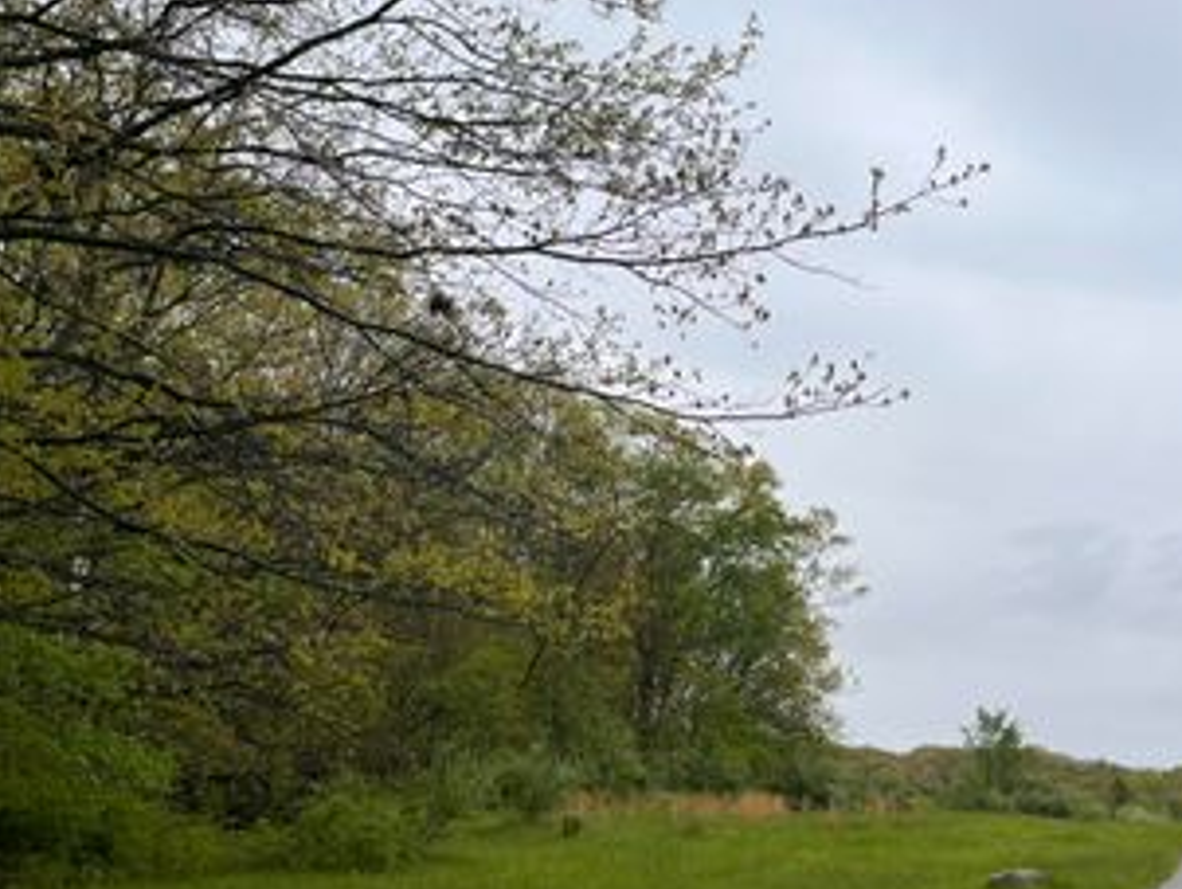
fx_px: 1469
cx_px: 654
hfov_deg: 43.8
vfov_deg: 33.5
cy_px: 542
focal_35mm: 43
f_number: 1.6
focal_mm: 5.1
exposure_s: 1/2137
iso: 50
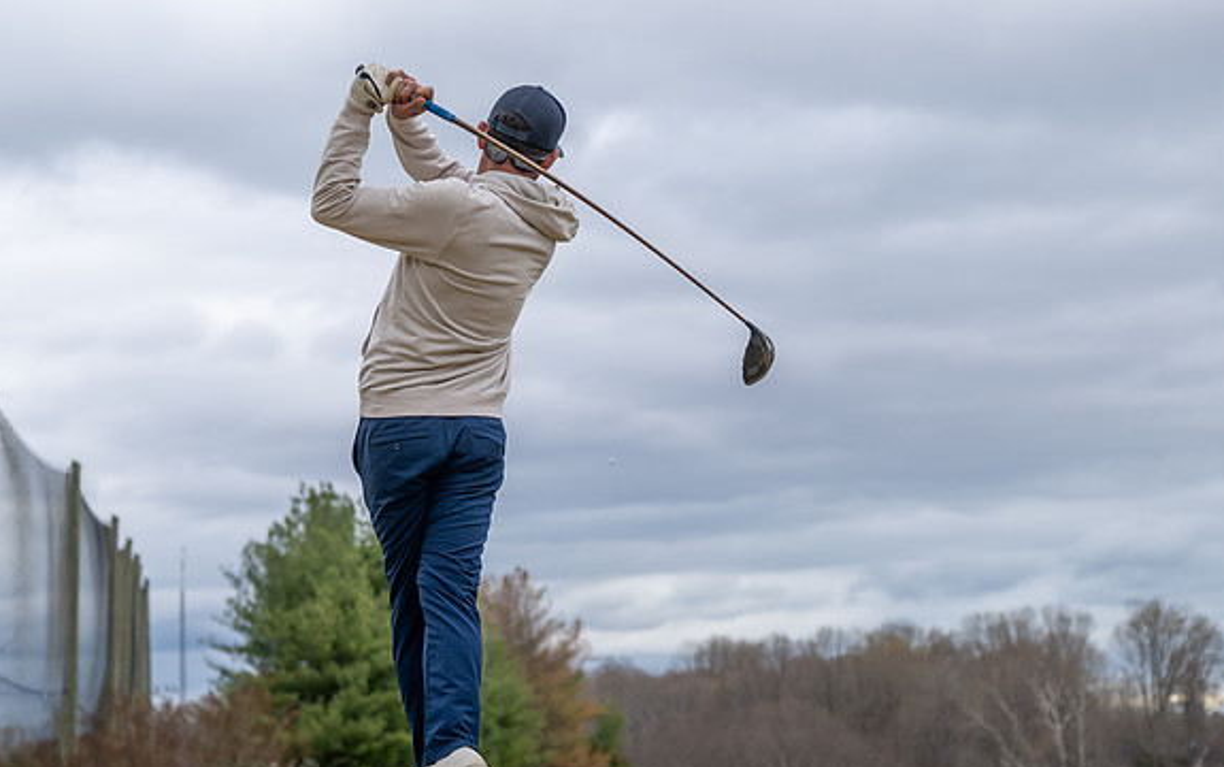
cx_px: 689
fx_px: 3037
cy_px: 484
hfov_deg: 22.8
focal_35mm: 91
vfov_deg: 14.4
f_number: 2.8
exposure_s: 1/3200
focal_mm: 45
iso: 220
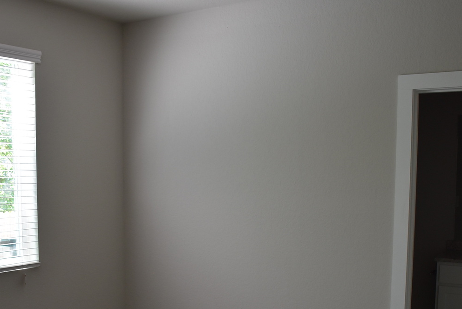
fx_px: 565
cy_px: 236
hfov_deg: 44.4
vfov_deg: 30.0
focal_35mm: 44
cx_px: 203
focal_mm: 18
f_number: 4
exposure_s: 1/60
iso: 560
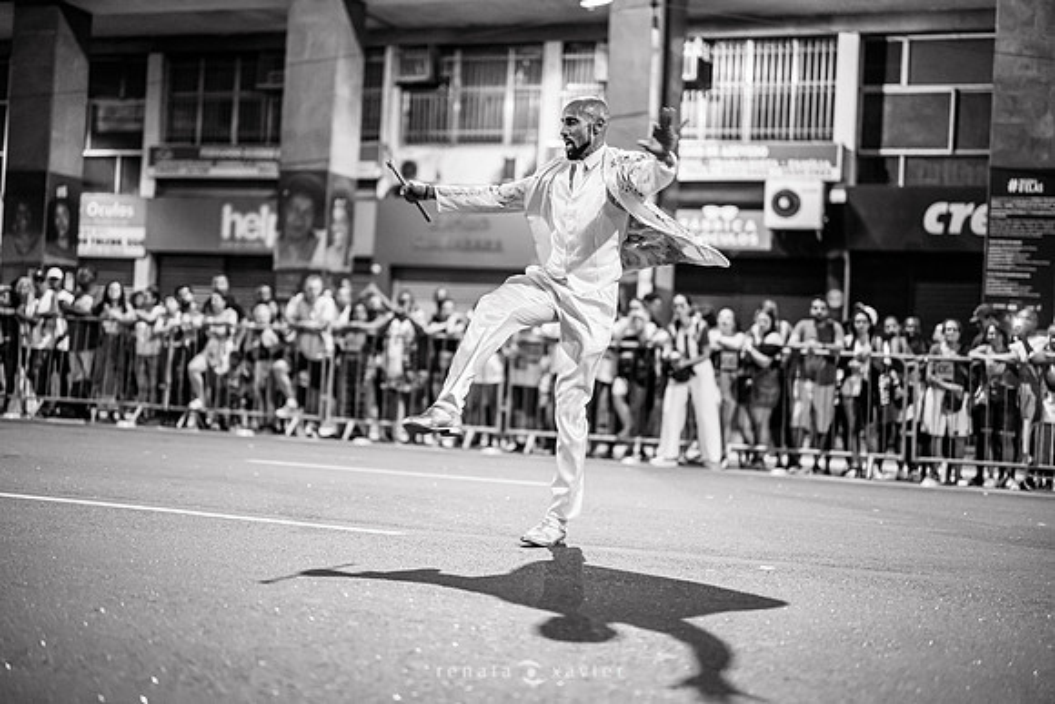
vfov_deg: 27.0
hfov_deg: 39.6
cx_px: 528
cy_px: 352
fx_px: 1466
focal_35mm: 50
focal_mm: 50
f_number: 1.2
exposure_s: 1/320
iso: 2000
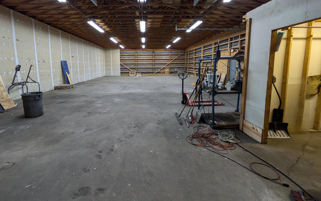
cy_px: 82
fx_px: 149
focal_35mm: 17
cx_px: 149
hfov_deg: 94.2
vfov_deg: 67.5
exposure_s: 1/24
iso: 106
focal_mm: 1.83
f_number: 2.2
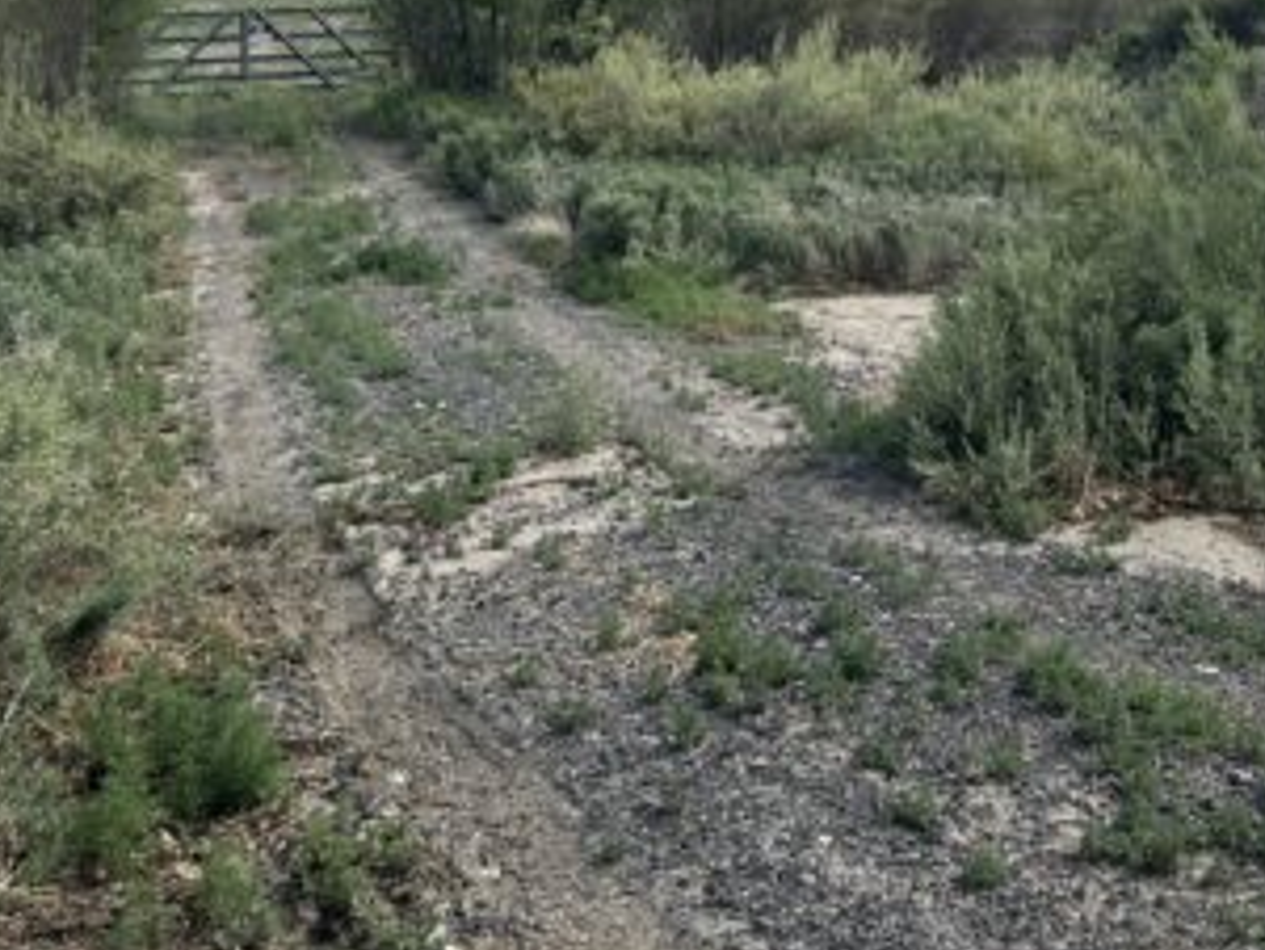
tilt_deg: +0.7
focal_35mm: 51
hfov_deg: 36.8
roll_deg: -0.1
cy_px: -38
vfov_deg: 26.7
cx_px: 916
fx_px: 1864
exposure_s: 1/5263
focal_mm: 6.86
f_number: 1.78
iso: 80
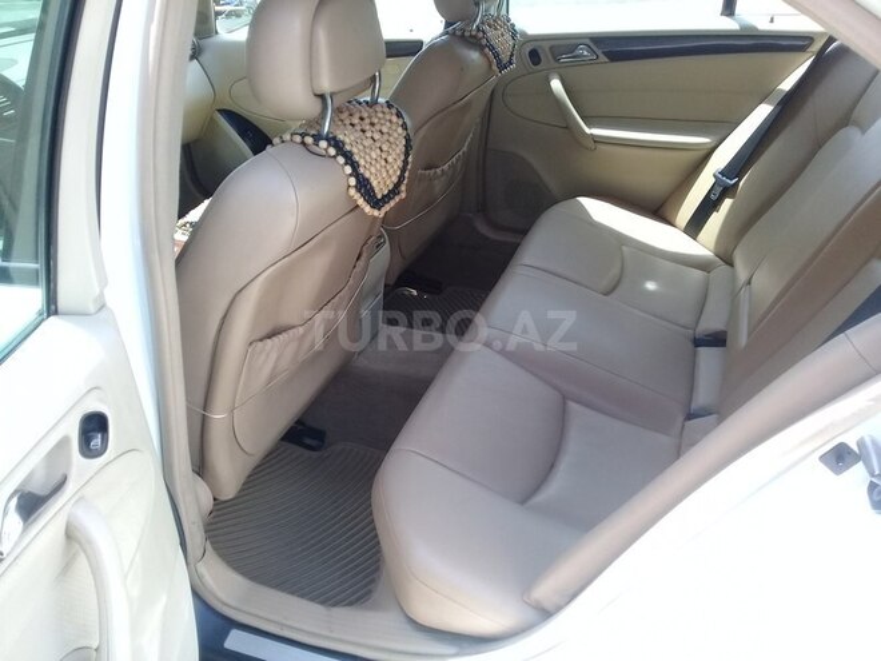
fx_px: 789
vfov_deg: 45.4
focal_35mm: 31
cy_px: 330
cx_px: 440
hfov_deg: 58.4
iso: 50
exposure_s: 1/212
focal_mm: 3.3
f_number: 2.2
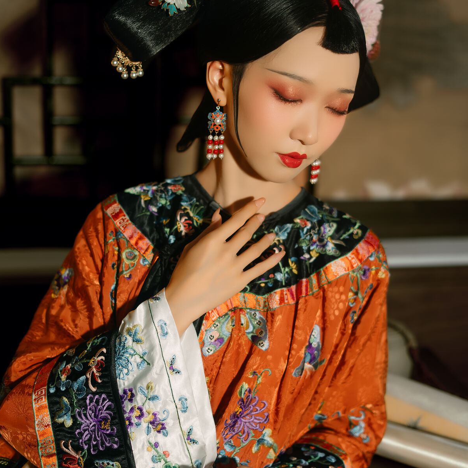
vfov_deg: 26.9
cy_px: 208
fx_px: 979
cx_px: 233
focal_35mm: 64
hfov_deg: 26.9
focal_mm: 50
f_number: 2
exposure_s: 1/160
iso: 100
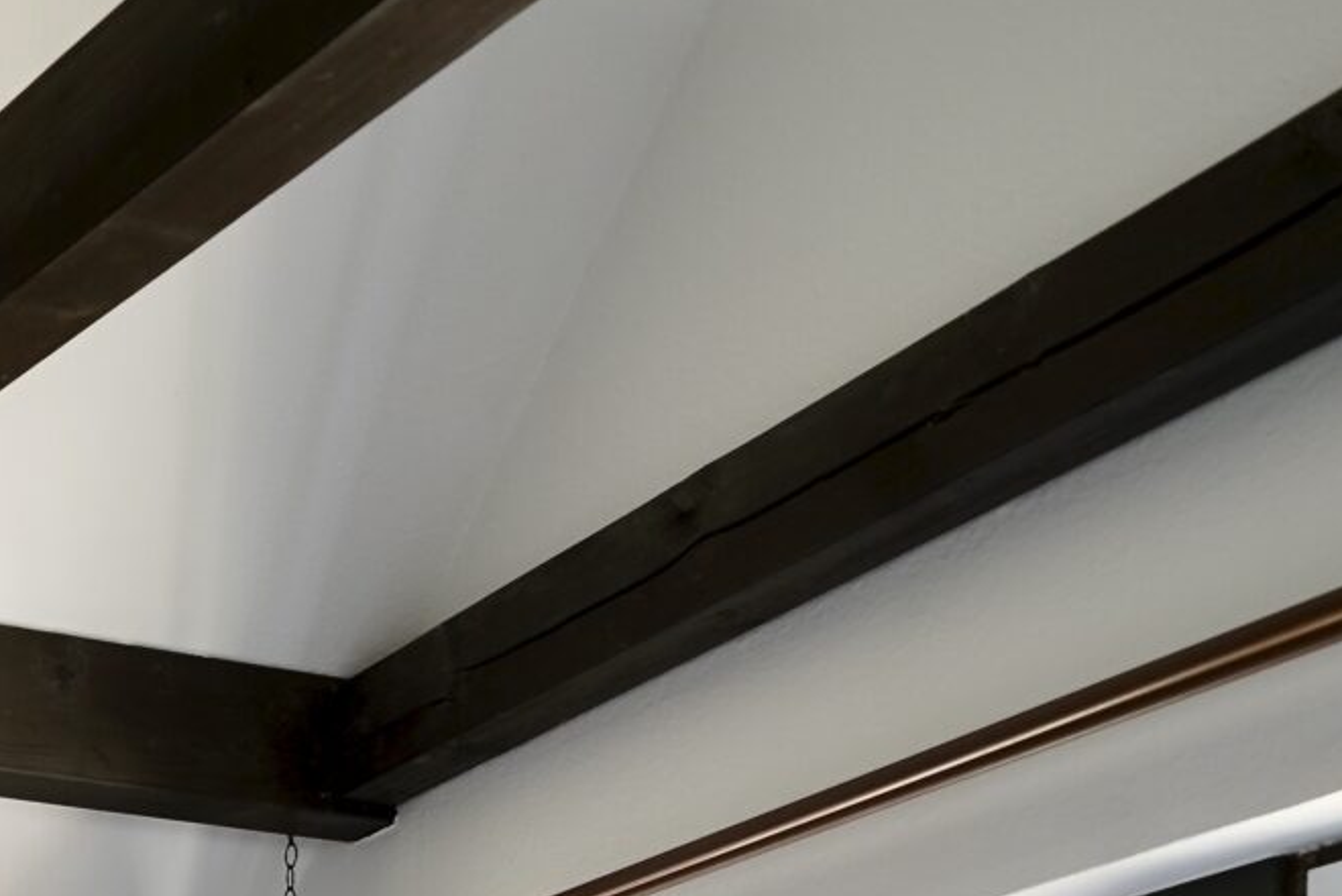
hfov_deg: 24.6
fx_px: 2461
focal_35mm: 66
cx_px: -591
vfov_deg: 16.7
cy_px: 1663
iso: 250
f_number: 4.5
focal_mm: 17
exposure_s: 1/25
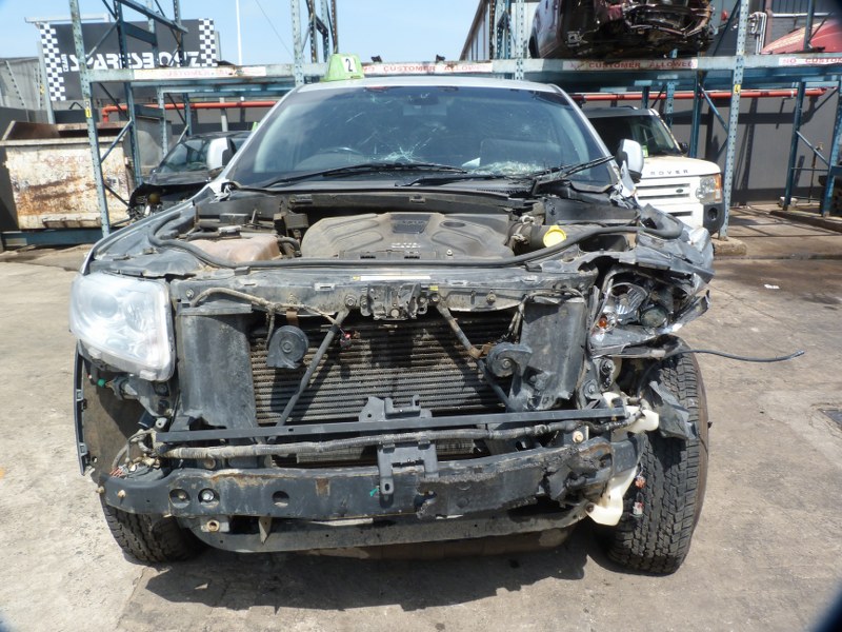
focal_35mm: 25
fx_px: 608
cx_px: 421
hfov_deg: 69.4
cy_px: 316
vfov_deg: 54.9
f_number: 5
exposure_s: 1/200
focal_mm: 4.5
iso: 80
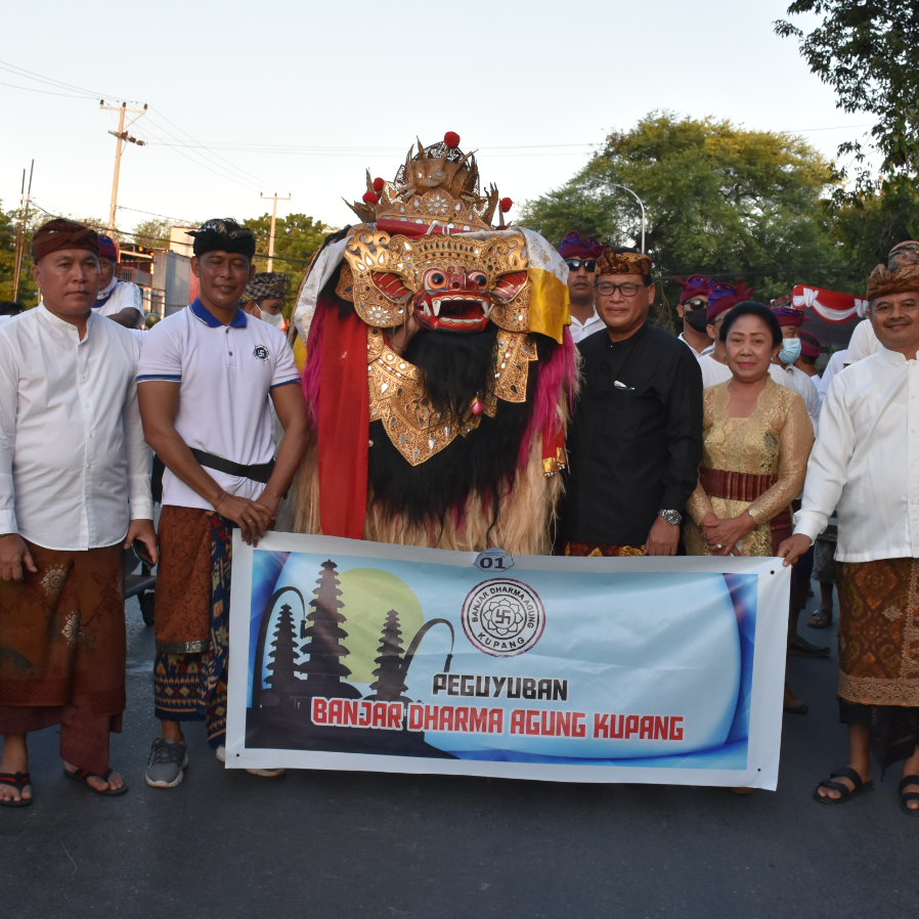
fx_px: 1382
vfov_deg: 36.8
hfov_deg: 36.8
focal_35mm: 46
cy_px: 488
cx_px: 510
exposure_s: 1/250
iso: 800
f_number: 8
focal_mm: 20
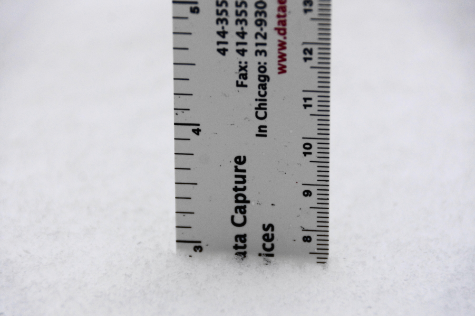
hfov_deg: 5.5
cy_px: 158
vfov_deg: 3.7
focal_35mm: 375
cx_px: 238
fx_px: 4948
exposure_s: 1/400
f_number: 6.3
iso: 400
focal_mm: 250
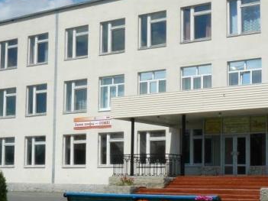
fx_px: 635
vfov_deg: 17.9
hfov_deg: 23.8
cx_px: 115
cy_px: 138
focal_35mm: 82
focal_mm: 6
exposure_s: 1/400
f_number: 8
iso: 100
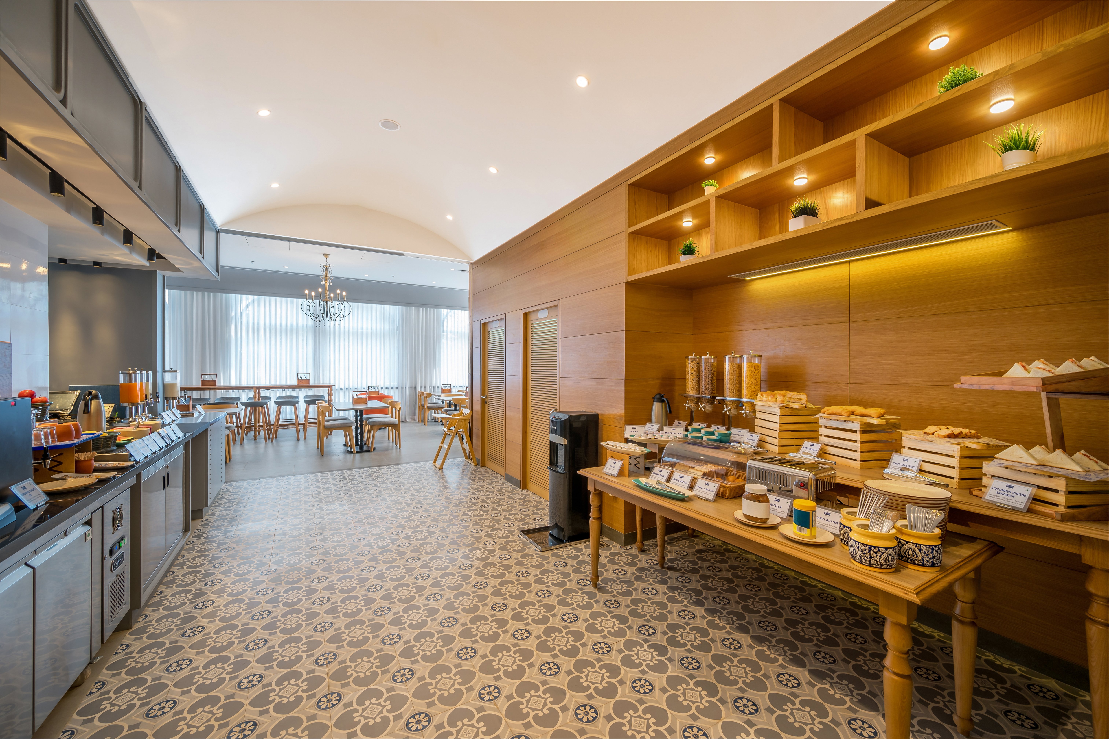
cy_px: 370
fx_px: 431
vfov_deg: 81.2
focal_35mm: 14
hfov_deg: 104.2
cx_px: 554
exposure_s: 1/25
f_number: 7.1
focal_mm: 14
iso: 200
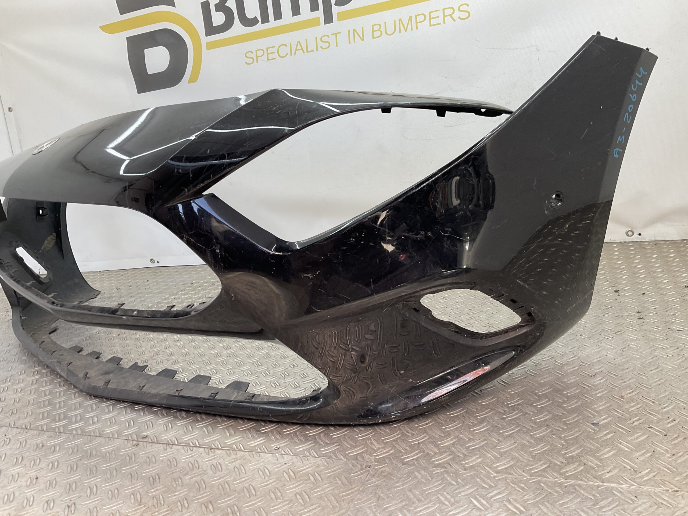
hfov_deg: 61.7
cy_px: 258
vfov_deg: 48.2
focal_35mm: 29
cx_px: 344
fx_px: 576
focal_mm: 3
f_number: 1.8
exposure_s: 1/120
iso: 25
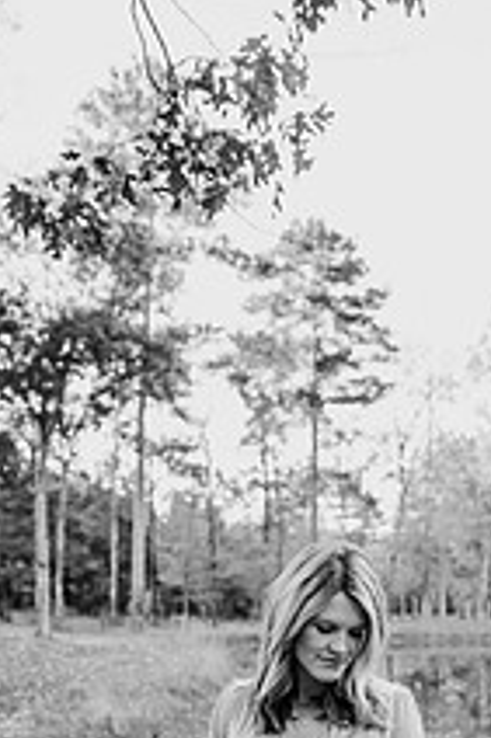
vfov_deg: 36.2
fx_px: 1045
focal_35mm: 51
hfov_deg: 26.3
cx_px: 338
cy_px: 682
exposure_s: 1/200
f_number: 2.2
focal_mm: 24
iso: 320
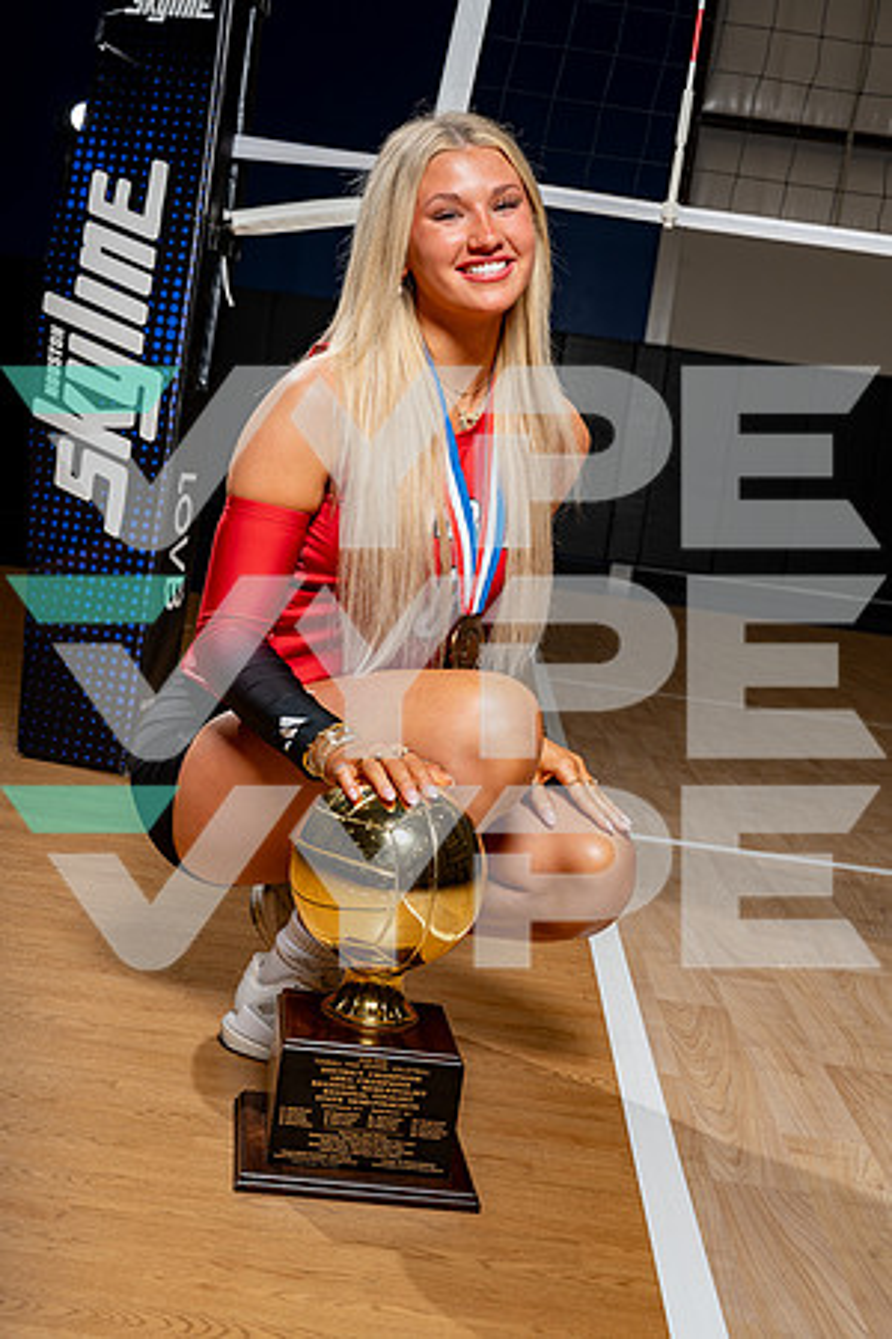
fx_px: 1821
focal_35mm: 49
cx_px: 446
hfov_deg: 27.5
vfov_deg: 40.3
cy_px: 670
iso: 100
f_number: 8
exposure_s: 1/250
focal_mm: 49
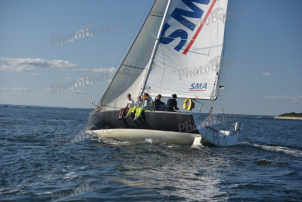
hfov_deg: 28.8
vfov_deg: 19.5
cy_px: 101
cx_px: 151
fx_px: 587
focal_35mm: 70
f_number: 5
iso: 250
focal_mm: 70
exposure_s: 1/1600
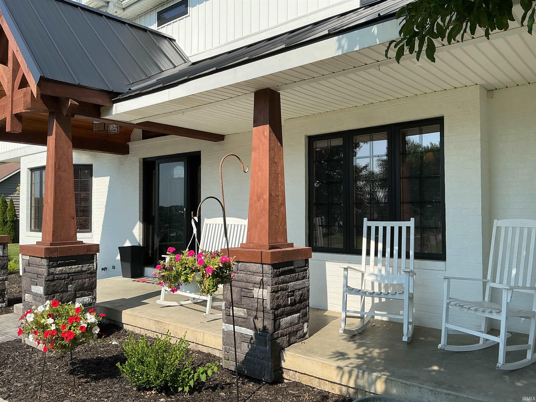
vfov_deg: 48.2
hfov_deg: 61.7
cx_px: 268
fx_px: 449
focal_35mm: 29
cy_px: 201
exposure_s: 1/1377
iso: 25
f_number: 1.8
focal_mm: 3
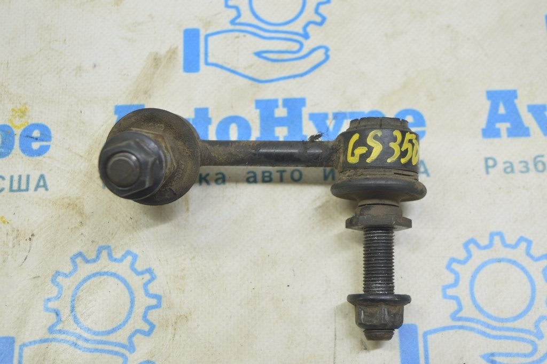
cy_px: 182
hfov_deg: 35.1
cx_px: 274
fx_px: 865
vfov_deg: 23.7
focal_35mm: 57
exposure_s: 1/20
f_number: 5.6
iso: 400
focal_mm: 38
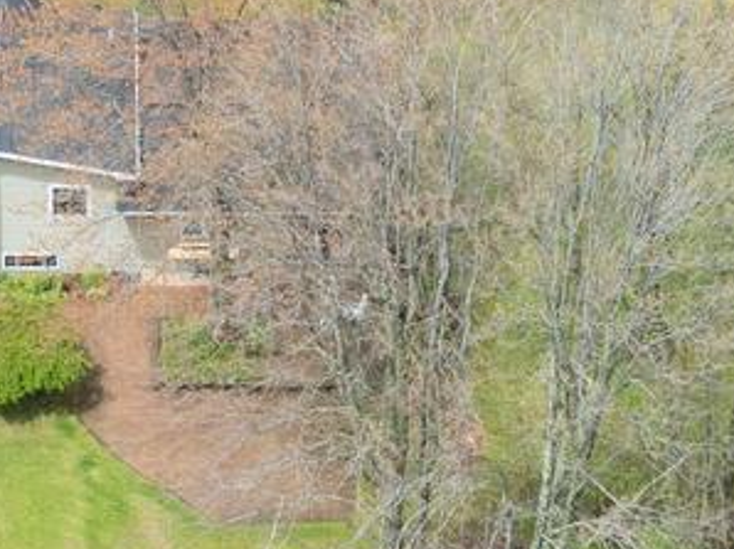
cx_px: 103
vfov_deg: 8.9
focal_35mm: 165
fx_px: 3496
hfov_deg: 11.9
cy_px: -95
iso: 100
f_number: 6.3
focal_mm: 12.29
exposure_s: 1/200
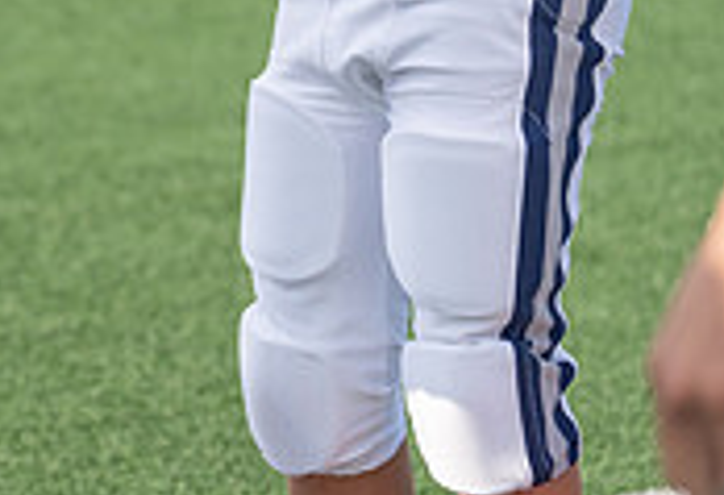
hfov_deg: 8.4
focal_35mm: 239
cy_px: 110
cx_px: -266
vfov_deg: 5.8
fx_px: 4845
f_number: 2.8
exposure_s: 1/1600
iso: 100
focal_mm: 70
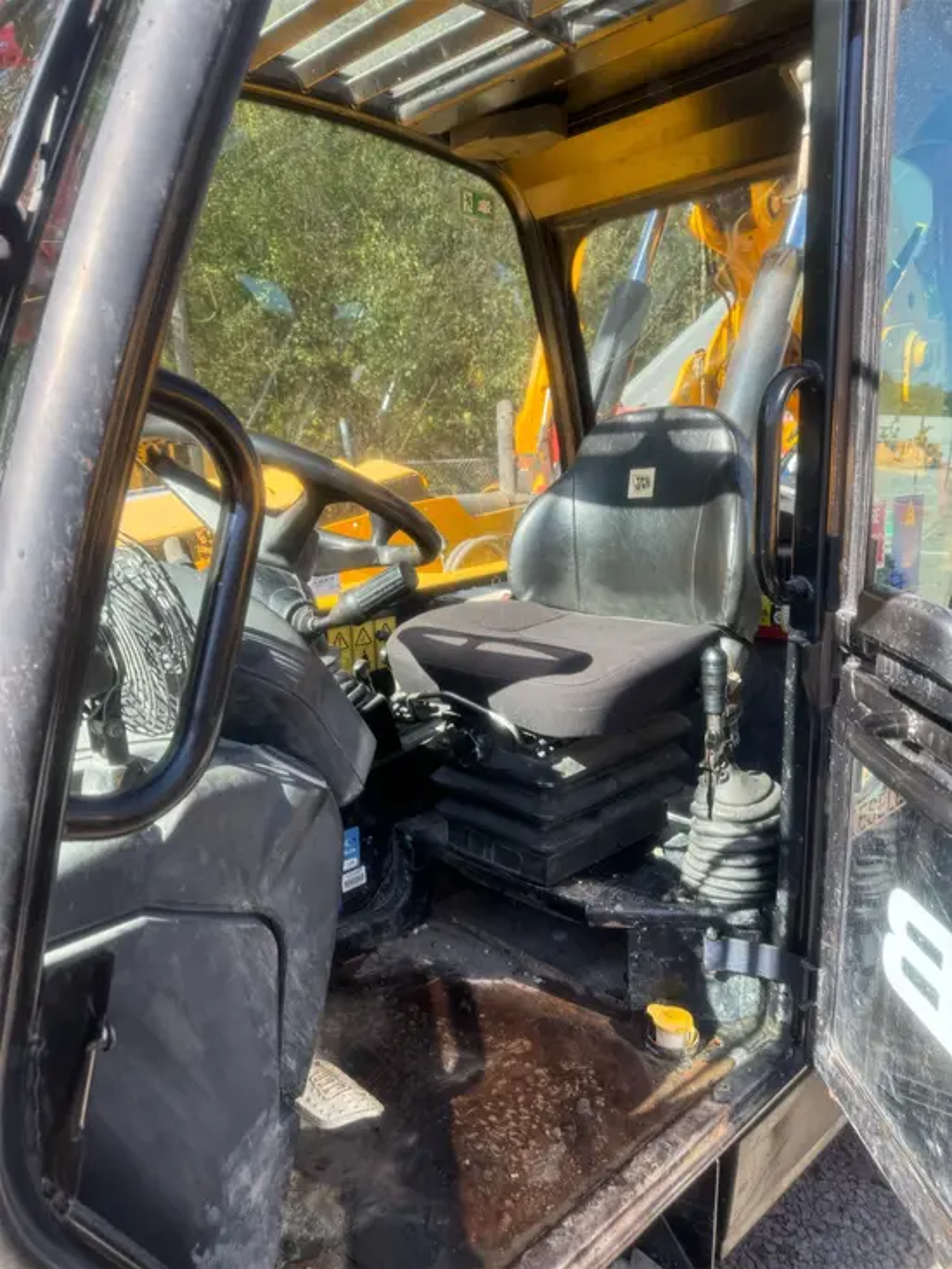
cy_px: 634
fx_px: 880
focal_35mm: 24
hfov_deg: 56.8
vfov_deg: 71.6
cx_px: 476
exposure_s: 1/510
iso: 80
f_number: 1.78
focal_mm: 6.76
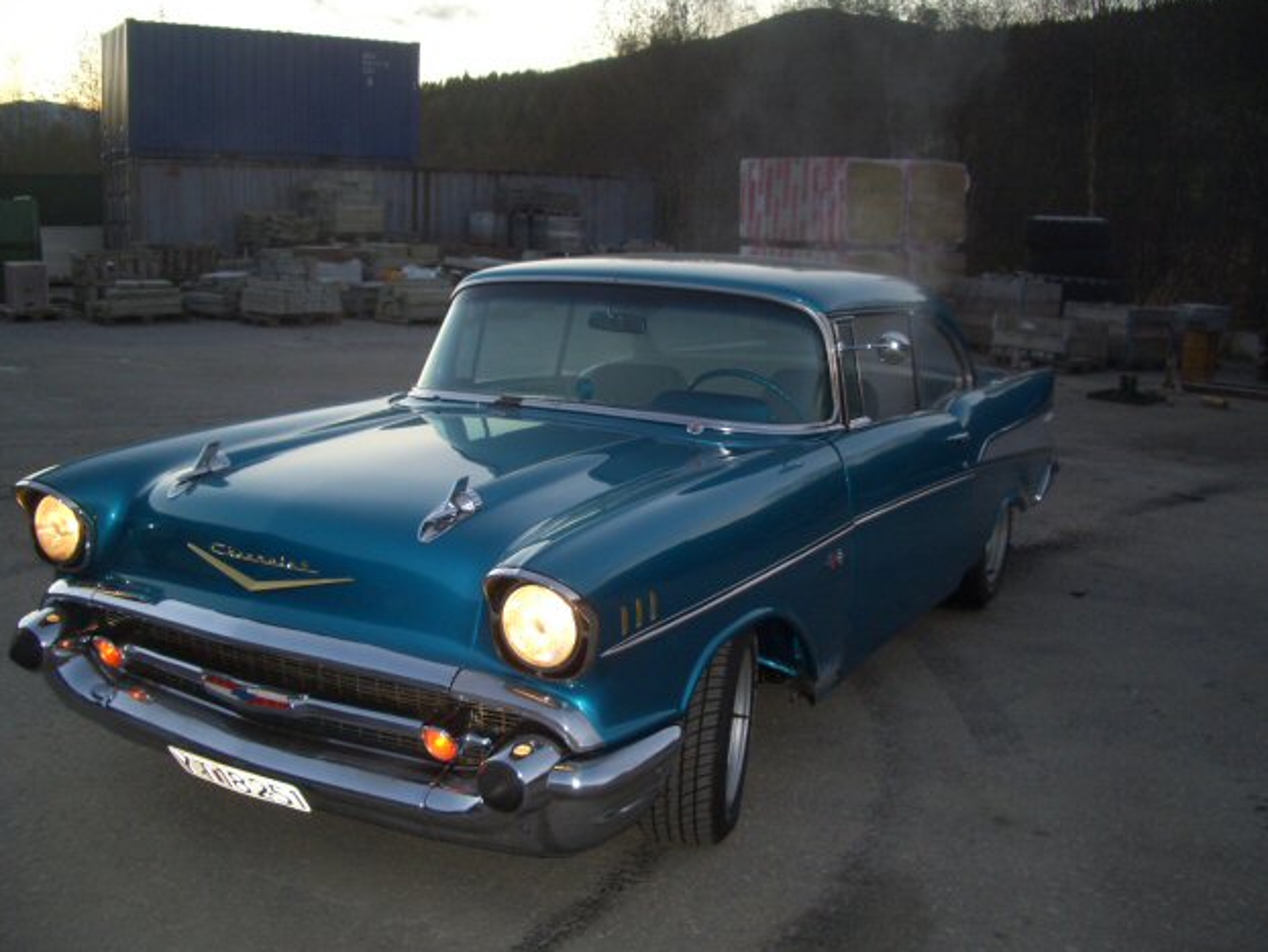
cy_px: 481
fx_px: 1319
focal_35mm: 36
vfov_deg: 39.7
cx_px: 636
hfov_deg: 51.3
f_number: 2.6
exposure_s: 1/60
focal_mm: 5.8
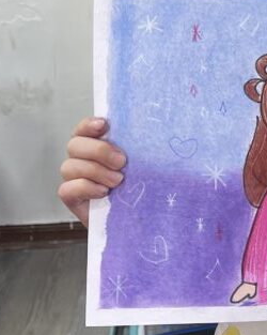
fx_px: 771
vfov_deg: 23.7
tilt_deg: -9.7
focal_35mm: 78
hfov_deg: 18.6
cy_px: 26
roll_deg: -0.9
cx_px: 316
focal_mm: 5.1
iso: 100
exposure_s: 1/100
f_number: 1.6
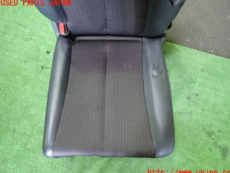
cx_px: 118
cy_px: 88
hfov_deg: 67.3
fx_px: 173
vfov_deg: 53.1
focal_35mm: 26
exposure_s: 1/30
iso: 500
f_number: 2
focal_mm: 4.5
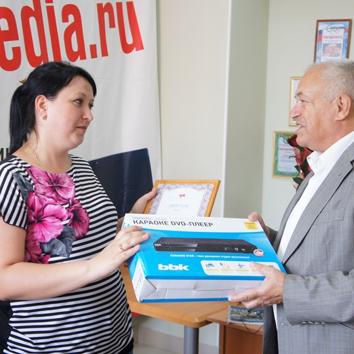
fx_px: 655
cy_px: 174
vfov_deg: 30.2
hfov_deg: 30.2
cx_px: 186
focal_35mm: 57
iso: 400
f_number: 4
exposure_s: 1/60
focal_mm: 29
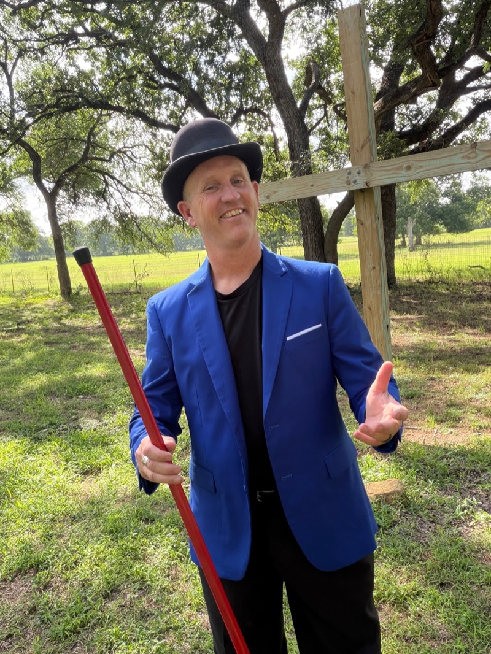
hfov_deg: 46.8
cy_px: 327
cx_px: 246
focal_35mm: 30
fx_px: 567
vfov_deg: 60.0
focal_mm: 2.71
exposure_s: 1/187
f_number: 1.9
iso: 32
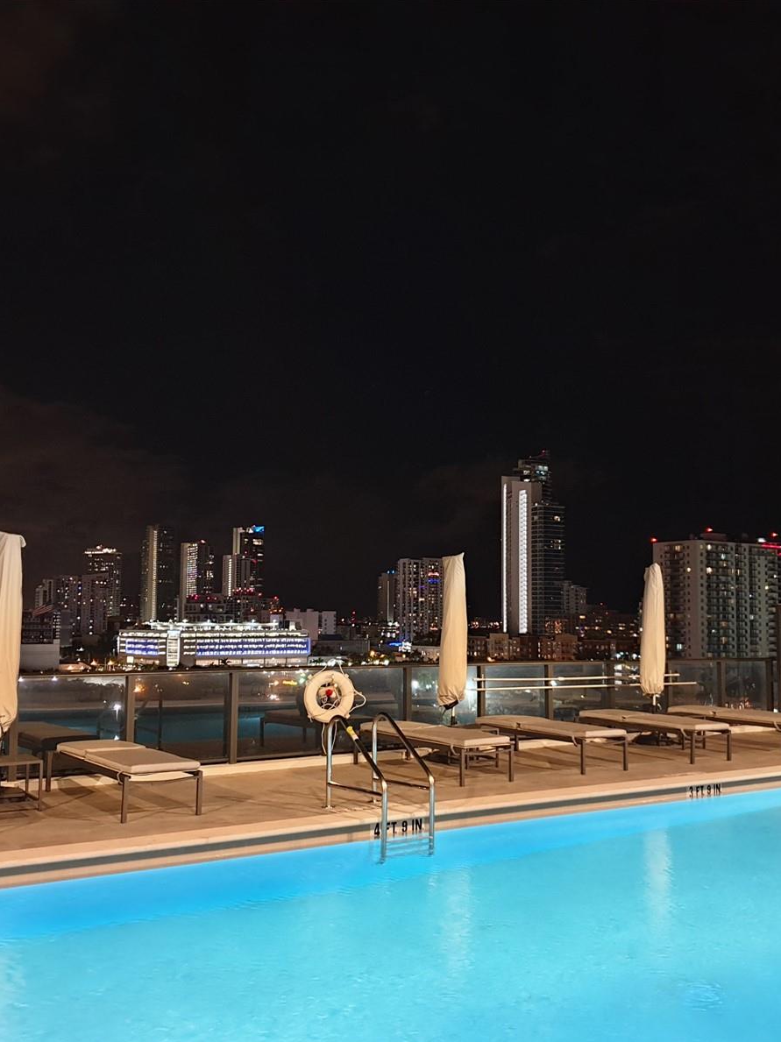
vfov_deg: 52.6
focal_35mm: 35
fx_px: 1053
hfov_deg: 40.7
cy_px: 525
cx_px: 419
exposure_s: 1/12
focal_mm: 4.3
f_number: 1.5
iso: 250
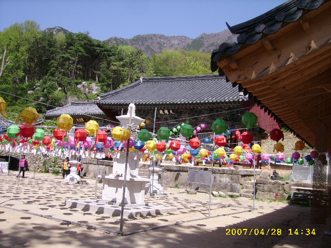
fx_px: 335
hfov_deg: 52.6
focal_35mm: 35
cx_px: 166
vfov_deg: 40.7
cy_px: 124
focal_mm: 5.95
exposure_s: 1/272
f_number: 5.8
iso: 50
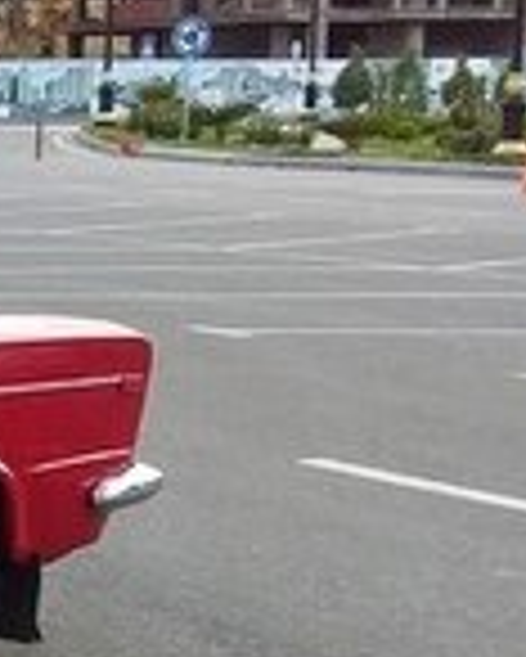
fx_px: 2663
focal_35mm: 137
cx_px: -674
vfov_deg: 13.9
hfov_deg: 10.1
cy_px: 641
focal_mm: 3.3
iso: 40
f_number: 2.2
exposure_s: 1/188
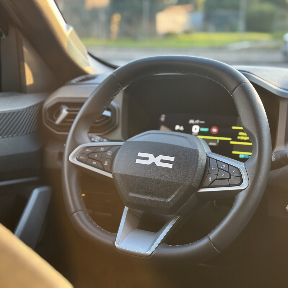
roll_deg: +0.0
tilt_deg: -12.9
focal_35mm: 57
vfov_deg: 30.0
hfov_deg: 30.0
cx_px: 161
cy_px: 143
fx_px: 537
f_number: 1.78
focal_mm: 6.86
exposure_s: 1/65
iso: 125
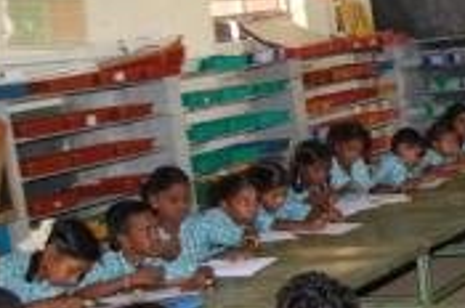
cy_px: 196
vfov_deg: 15.4
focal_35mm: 88
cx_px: 478
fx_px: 1138
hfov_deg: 22.1
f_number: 3.8
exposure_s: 1/10
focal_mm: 23
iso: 200
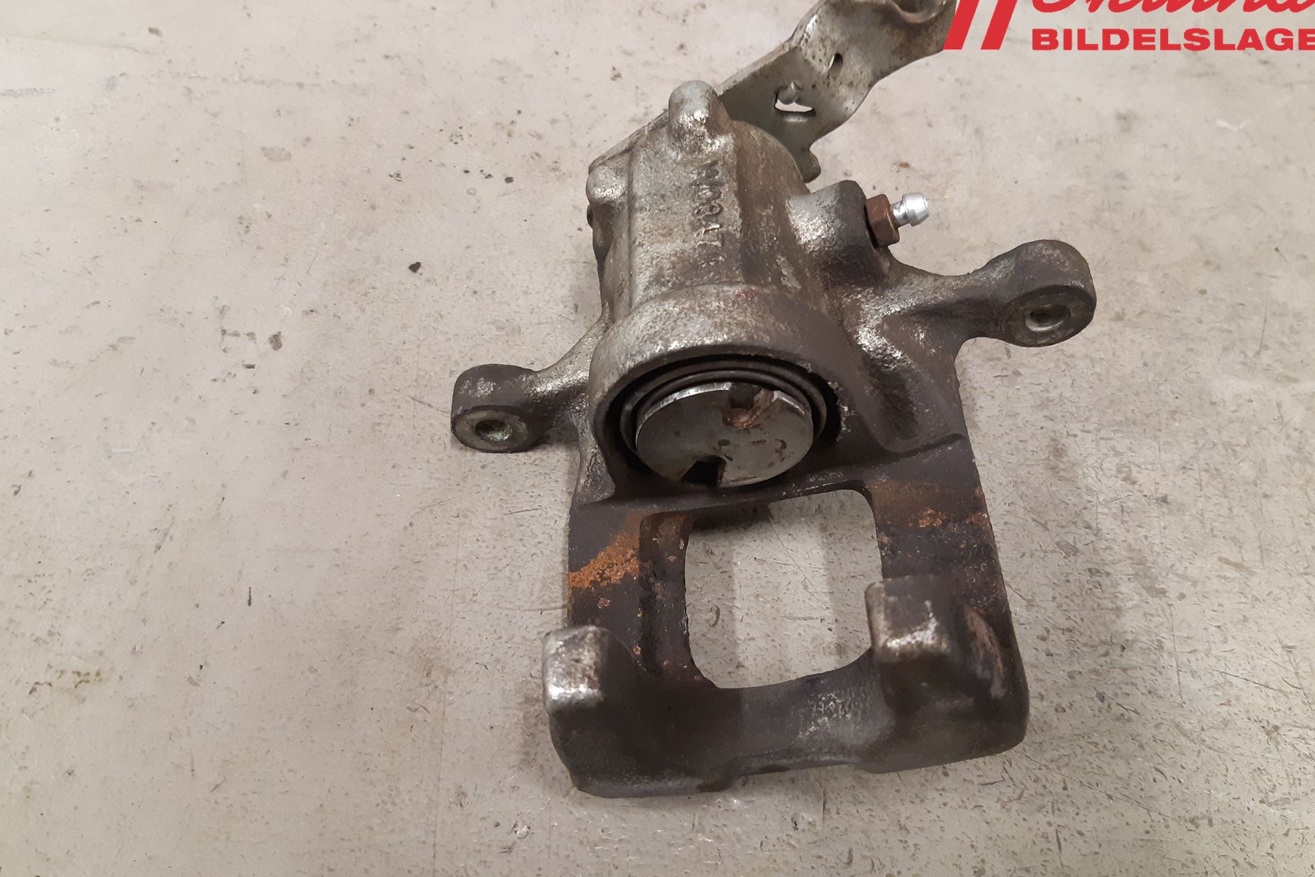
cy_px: 448
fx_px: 1023
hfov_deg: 65.5
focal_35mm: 28
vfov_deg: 46.4
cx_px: 670
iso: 320
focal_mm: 3.93
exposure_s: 1/50
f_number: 1.7
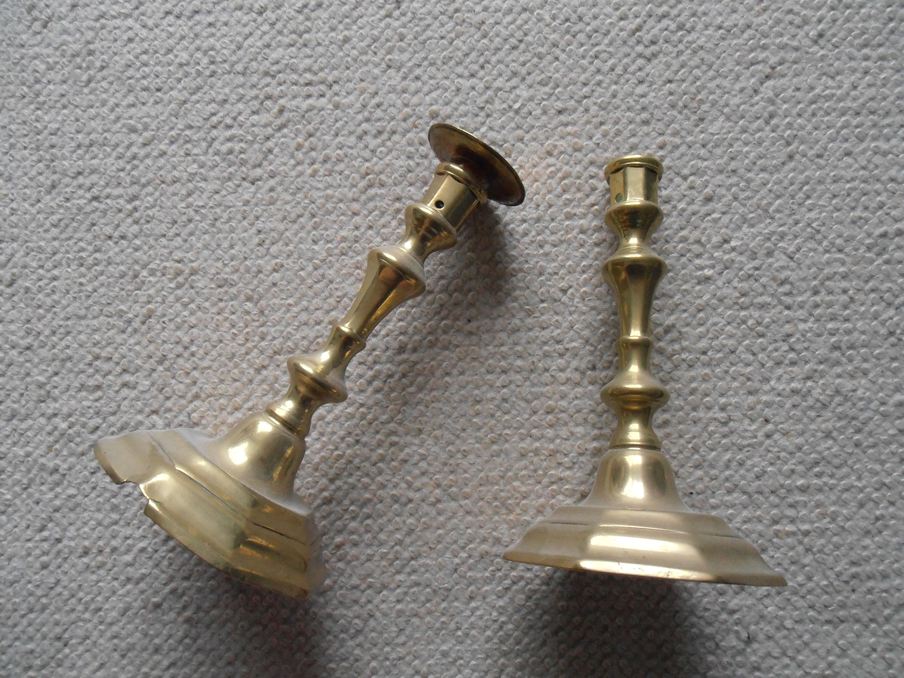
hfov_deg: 71.6
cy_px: 339
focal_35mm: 24
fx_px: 627
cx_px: 452
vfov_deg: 56.8
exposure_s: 1/250
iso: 320
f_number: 3
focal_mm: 4.2
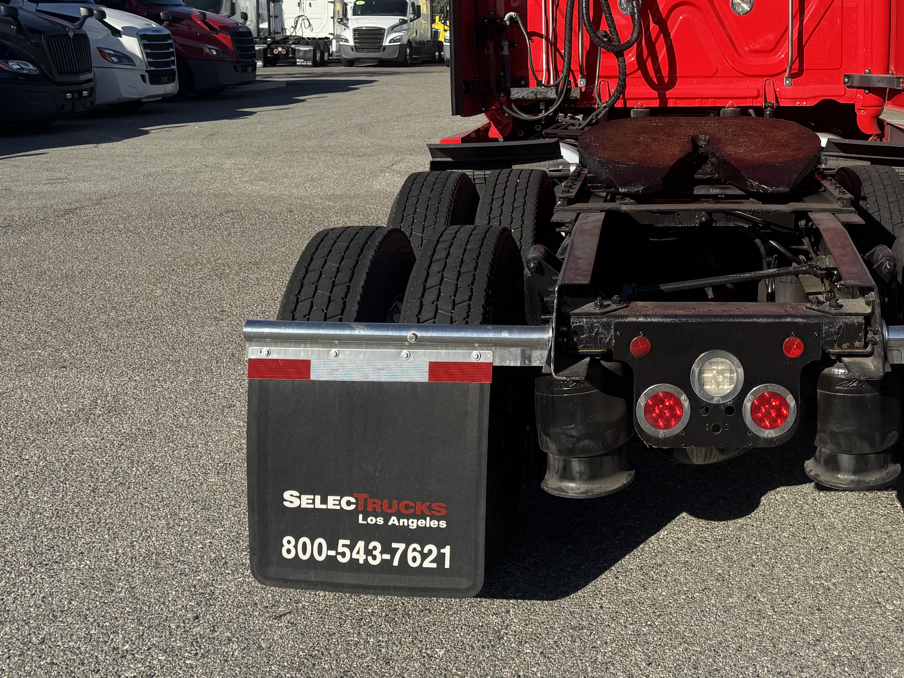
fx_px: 1097
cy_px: 89
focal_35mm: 42
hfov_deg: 42.9
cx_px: 715
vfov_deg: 32.9
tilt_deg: -3.5
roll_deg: -0.9
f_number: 1.78
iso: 80
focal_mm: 6.76
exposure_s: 1/4310
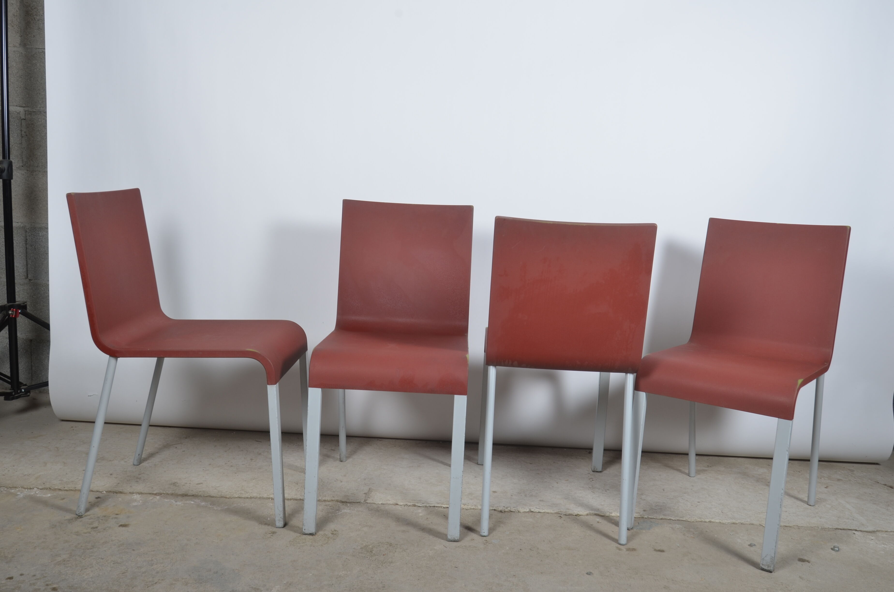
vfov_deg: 39.8
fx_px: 818
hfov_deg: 57.3
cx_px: 447
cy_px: 296
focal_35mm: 33
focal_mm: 22
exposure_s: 1/125
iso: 100
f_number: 11
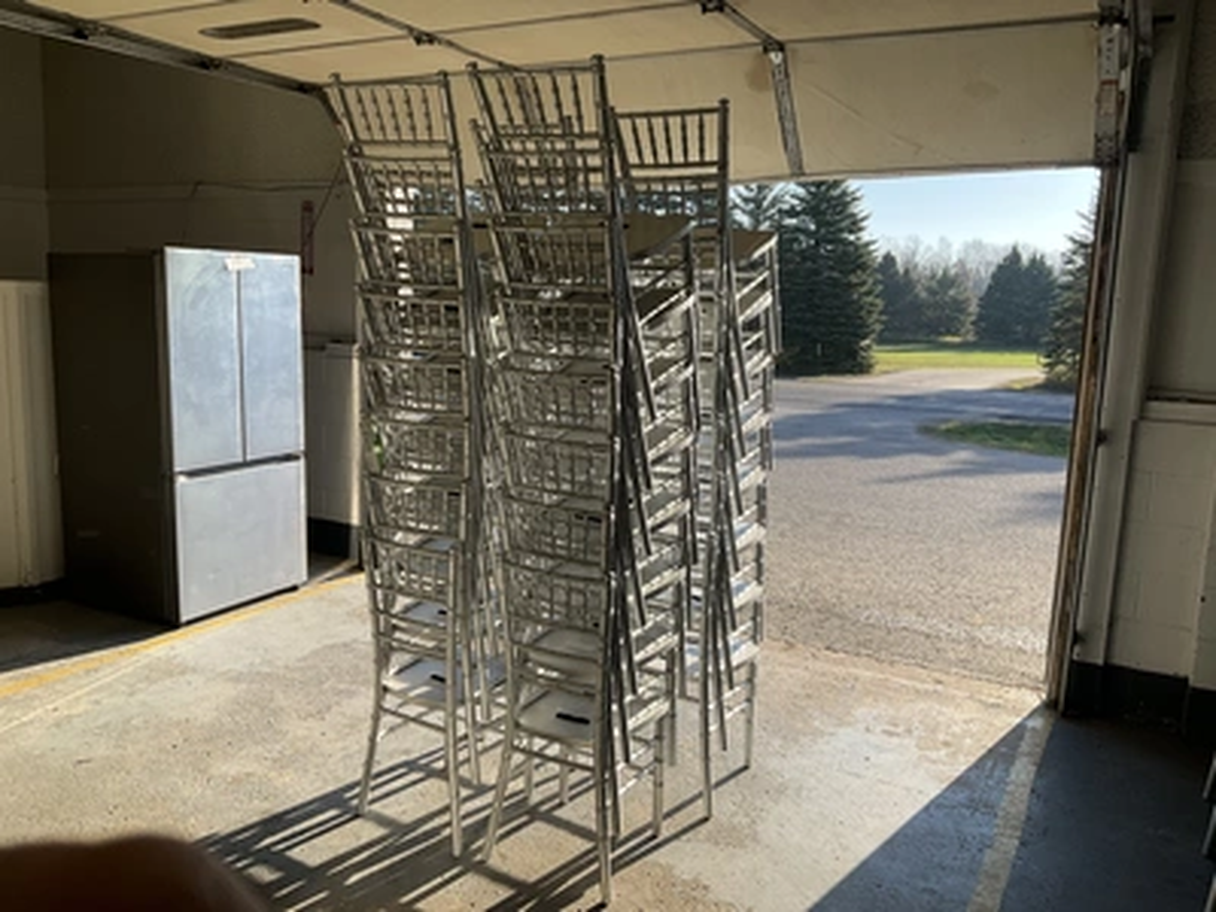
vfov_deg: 48.2
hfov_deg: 61.7
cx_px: 608
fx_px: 1019
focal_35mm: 29
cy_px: 456
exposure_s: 1/627
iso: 25
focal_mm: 3
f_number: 1.8
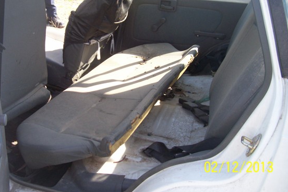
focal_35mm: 41
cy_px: 75
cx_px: 123
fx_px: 328
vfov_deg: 32.5
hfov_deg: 47.3
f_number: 2.7
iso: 80
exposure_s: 1/236
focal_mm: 5.6
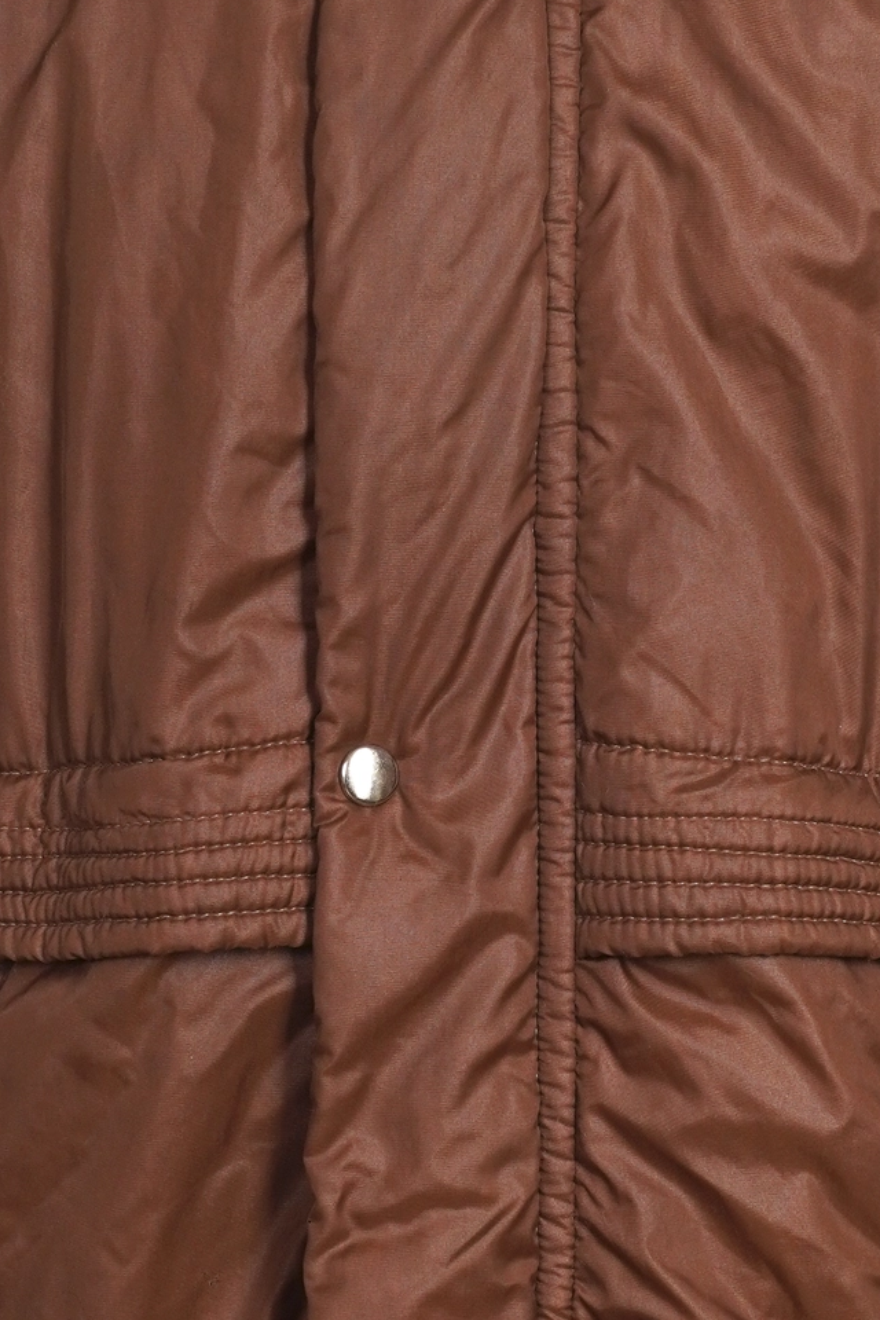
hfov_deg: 9.5
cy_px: 738
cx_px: 439
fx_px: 5280
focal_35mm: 144
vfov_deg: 14.2
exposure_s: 1/30
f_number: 7.1
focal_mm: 32
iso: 320
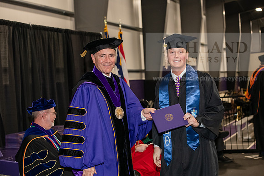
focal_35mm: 70
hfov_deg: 28.8
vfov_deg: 19.5
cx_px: 132
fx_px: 513
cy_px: 88
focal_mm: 70
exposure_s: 1/200
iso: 2500
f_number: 5
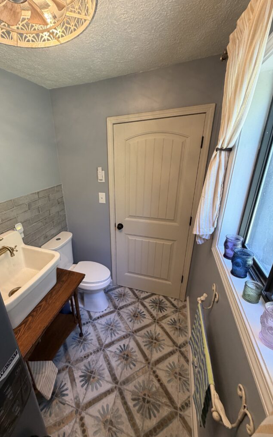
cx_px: 110
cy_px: 218
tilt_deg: -21.7
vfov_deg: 101.5
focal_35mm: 15
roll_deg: +1.6
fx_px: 179
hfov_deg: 74.0
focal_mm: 2.22
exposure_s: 1/60
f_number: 2.2
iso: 200
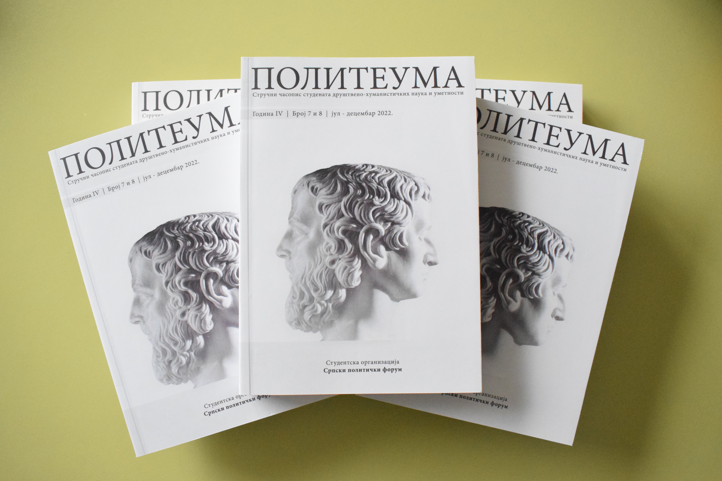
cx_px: 361
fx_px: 602
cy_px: 240
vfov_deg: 43.6
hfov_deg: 61.9
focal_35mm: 30
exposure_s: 1/160
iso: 6400
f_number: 5.6
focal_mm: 20
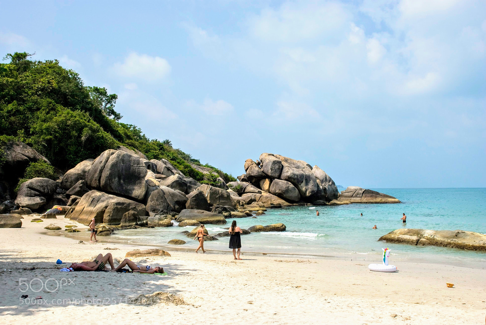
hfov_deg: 42.3
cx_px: 243
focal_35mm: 46
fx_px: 628
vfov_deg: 29.0
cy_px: 162
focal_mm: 31
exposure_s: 1/500
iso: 160
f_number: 11
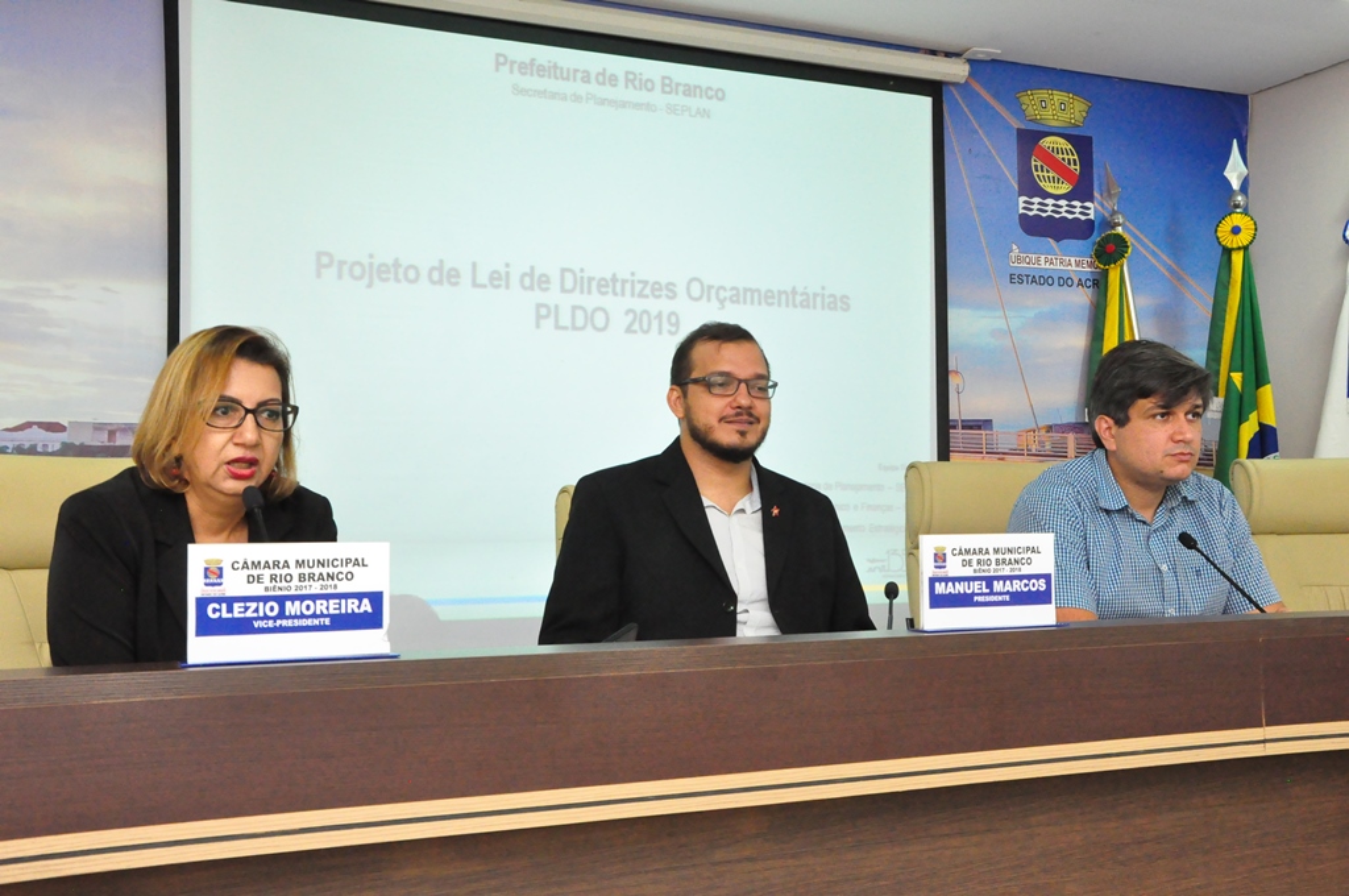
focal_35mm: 38
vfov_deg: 35.4
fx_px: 1403
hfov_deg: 51.3
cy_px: 448
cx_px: 674
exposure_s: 1/50
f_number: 9
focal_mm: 25
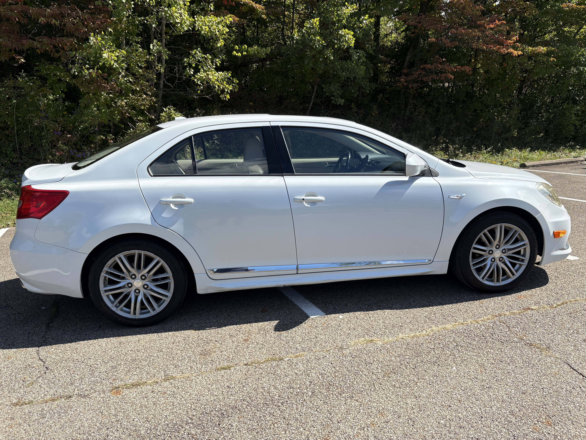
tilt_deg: -14.1
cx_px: 293
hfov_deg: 67.3
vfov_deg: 53.1
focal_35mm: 26
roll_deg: +2.8
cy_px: 220
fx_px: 440
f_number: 1.6
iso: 50
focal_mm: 5.96
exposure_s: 1/2865
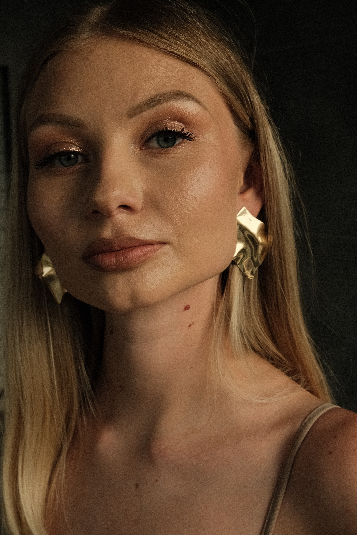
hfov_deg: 26.5
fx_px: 759
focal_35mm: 51
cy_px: 268
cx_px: 178
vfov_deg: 38.9
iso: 1600
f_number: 11
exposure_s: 1/125
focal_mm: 34.3
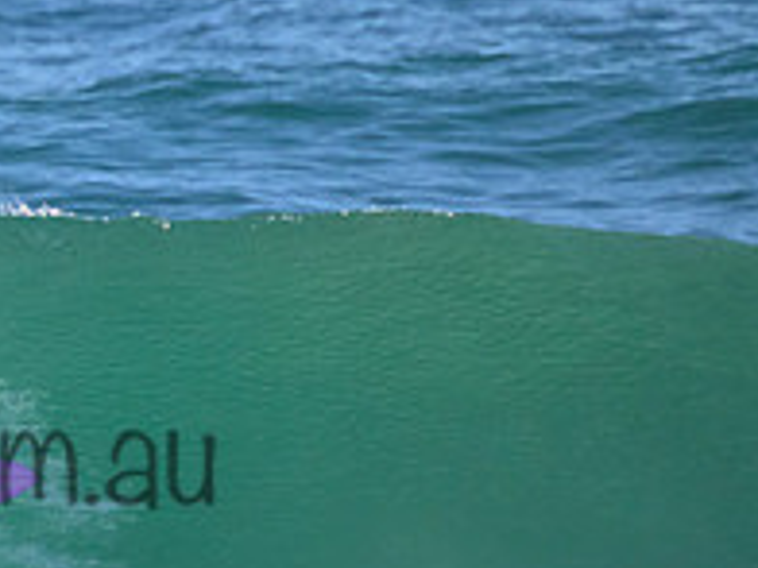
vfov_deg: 0.7
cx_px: -193
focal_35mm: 2275
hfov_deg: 0.9
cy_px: 415
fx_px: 49817
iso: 2500
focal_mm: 800
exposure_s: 1/1600
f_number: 11
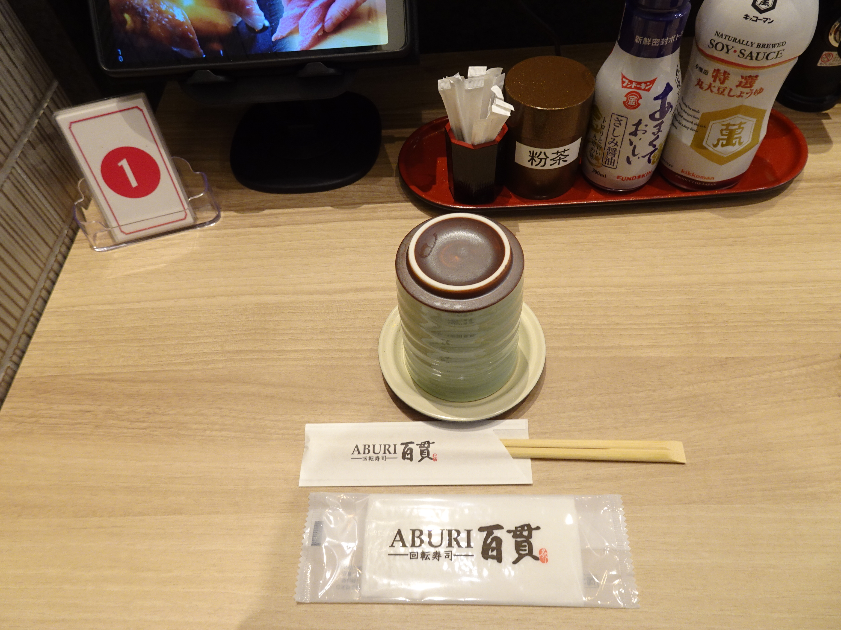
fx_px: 583
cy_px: 315
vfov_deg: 56.8
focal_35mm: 24
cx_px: 420
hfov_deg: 71.6
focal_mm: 4.25
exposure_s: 1/13
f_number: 3.5
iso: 100
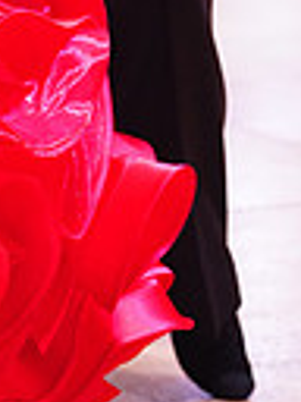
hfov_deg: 4.8
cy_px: -383
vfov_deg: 6.3
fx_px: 3536
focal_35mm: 305
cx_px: -296
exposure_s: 1/250
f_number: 3.5
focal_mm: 70
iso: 2000
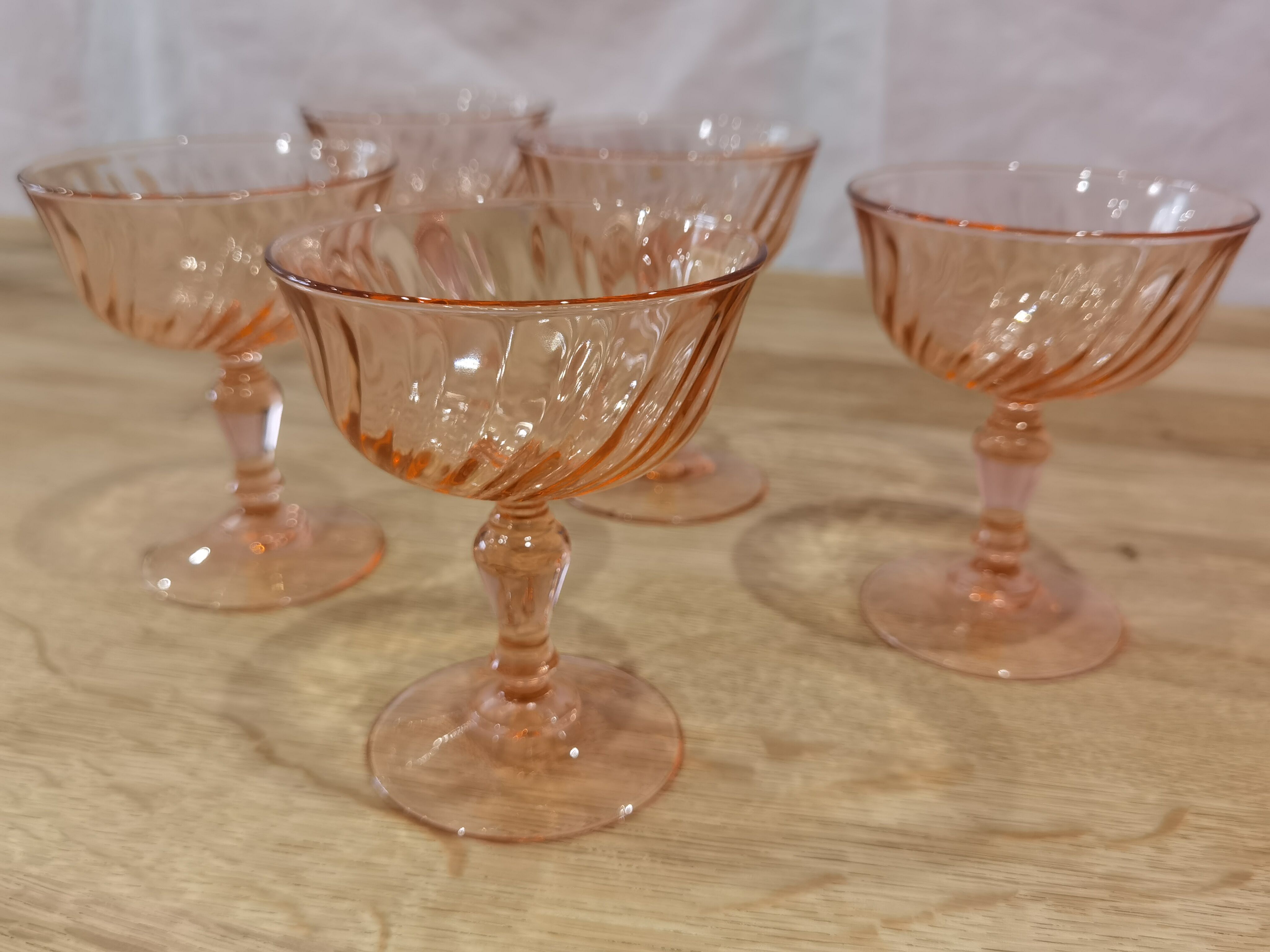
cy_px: 476
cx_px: 635
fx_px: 1137
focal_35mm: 31
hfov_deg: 58.4
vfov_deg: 45.4
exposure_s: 1/100
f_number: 1.9
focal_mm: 6.71
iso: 200
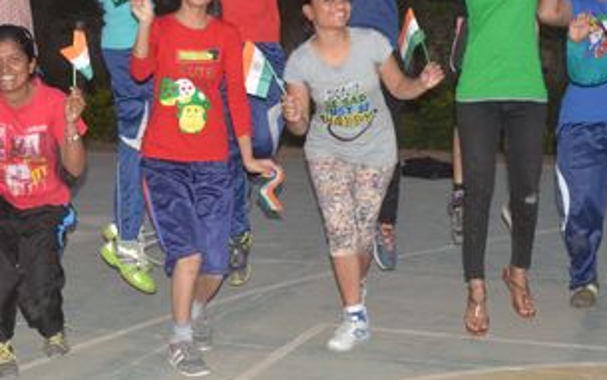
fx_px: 1092
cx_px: 247
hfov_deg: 31.0
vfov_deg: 19.5
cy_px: 55
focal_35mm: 66
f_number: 4.5
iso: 1600
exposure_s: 1/160
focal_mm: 22
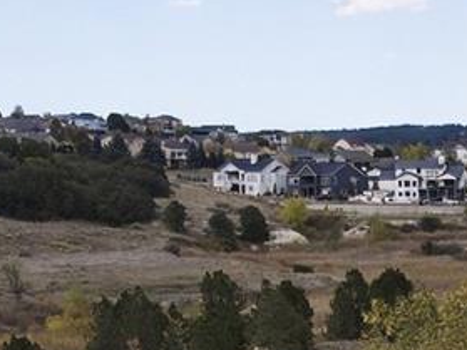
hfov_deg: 15.5
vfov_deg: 10.9
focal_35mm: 124
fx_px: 1672
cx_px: 490
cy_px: 710
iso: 280
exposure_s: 1/1500
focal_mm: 8.7
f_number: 1.8
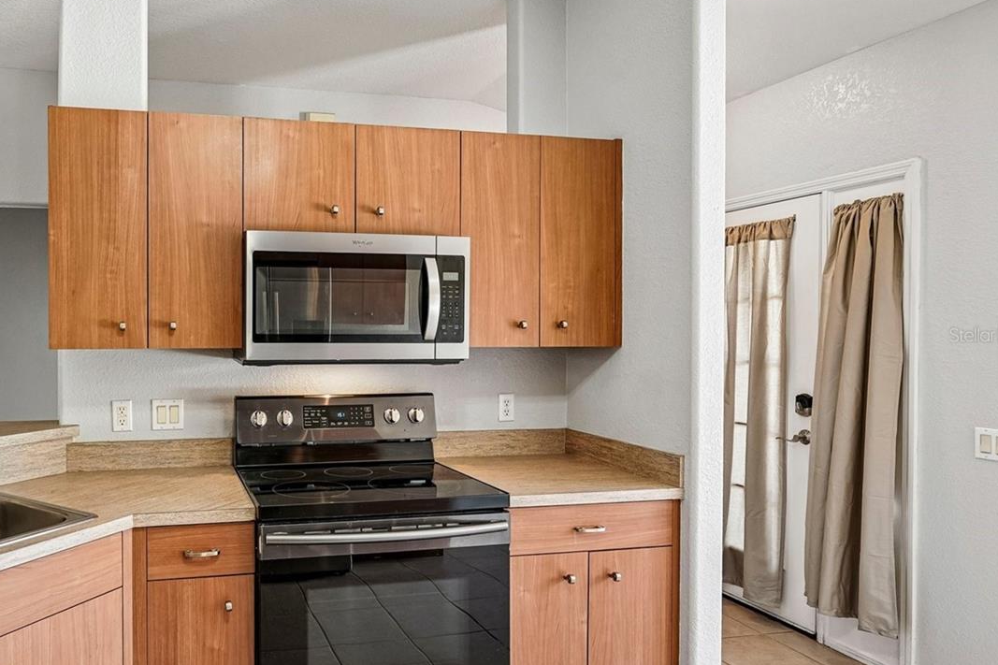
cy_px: 335
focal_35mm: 24
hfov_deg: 70.2
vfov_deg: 53.1
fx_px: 665
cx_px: 284
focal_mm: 16
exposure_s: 1/10
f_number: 8
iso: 400
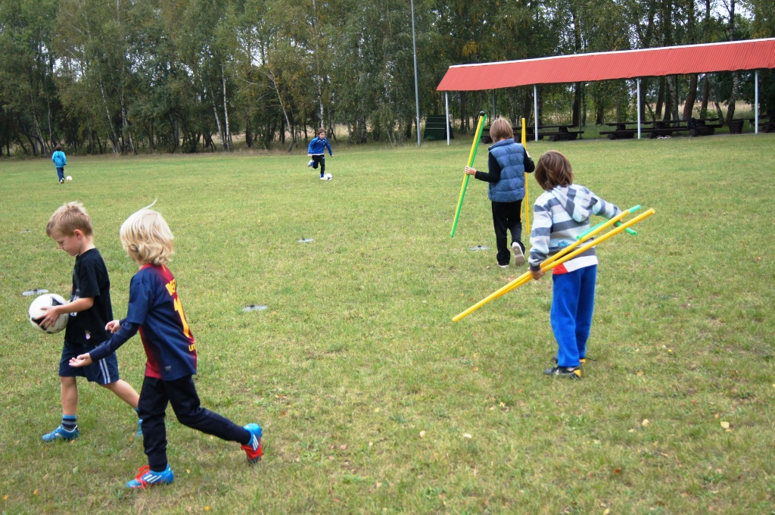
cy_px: 258
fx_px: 968
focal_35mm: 45
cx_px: 388
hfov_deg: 43.7
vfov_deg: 29.8
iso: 1250
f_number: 4.5
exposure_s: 1/2000
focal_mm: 30
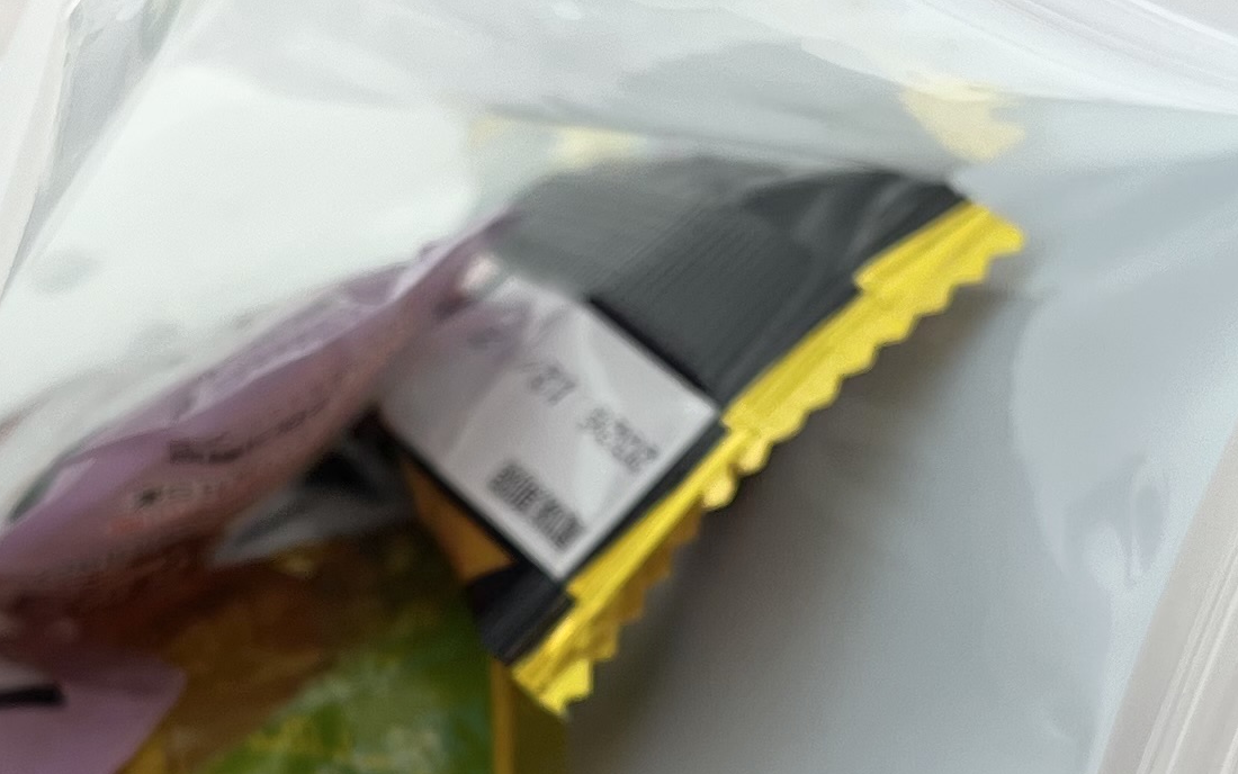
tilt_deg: -80.0
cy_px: 814
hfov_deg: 20.6
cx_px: 503
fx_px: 3408
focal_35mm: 101
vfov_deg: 12.8
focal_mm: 5.1
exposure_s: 1/304
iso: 50
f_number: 1.6
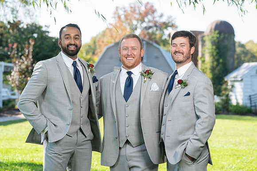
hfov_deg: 16.1
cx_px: 132
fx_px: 911
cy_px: 83
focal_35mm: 128
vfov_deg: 10.8
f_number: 5.6
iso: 200
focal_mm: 116
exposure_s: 1/200
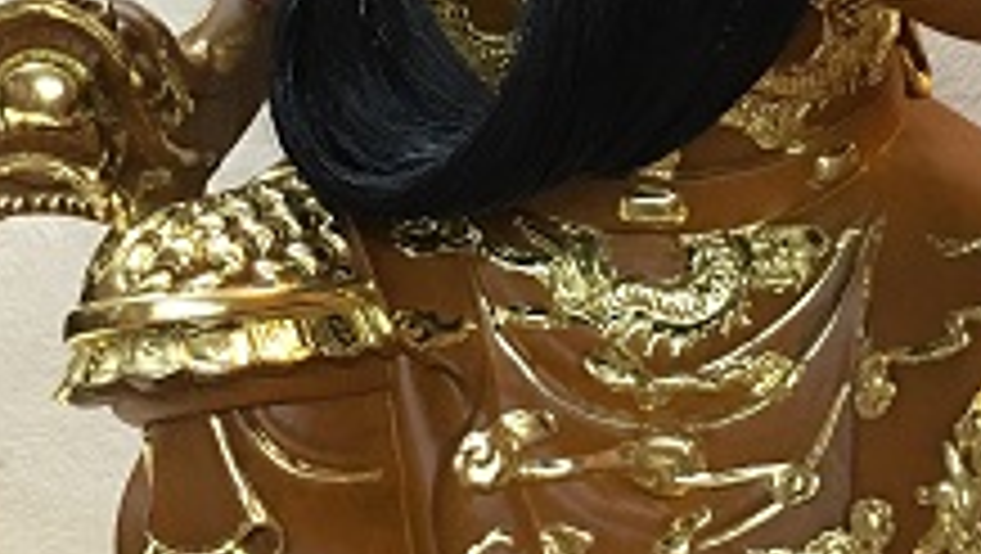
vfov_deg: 13.9
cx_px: 693
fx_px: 2265
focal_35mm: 87
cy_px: 176
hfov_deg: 24.3
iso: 100
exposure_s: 1/10
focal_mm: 4.15
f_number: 2.2
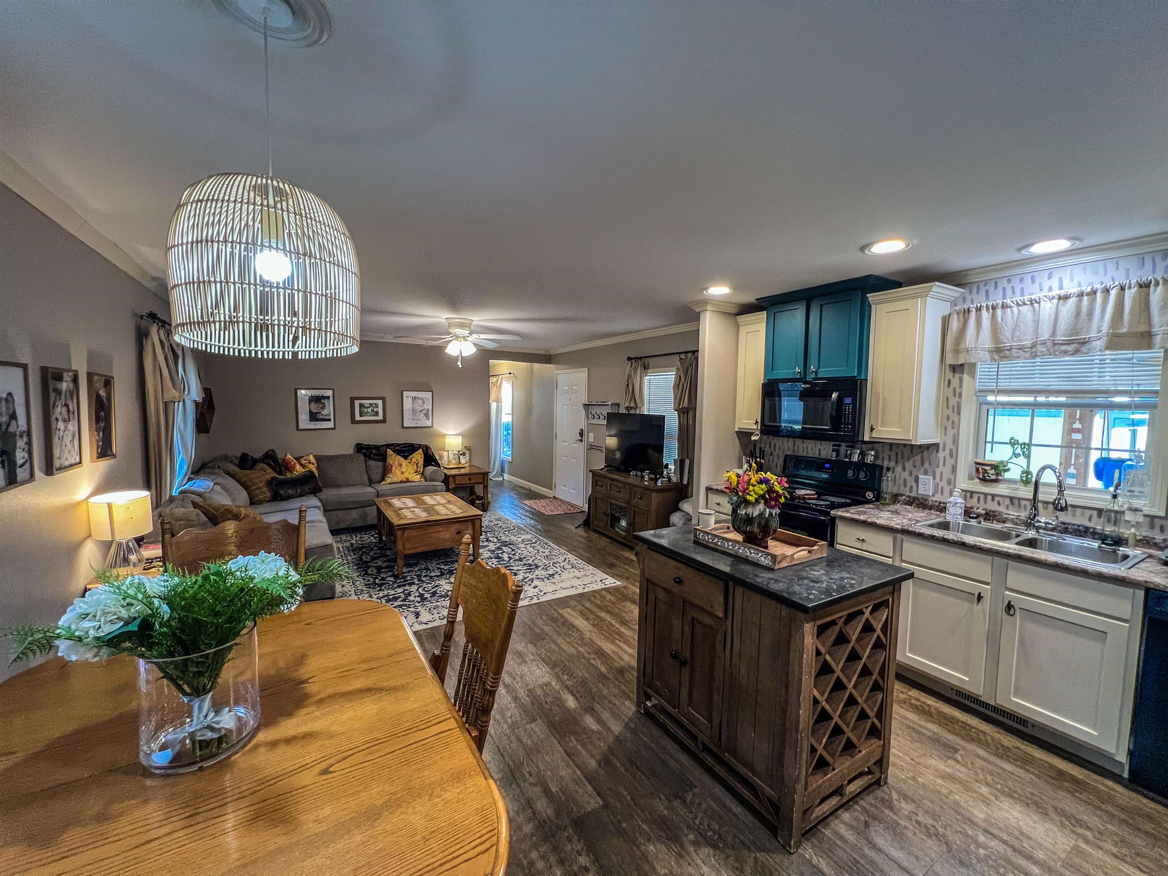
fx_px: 439
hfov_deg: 106.2
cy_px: 438
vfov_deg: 89.9
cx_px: 584
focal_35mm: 13
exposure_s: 1/60
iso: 200
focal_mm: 1.57
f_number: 1.8
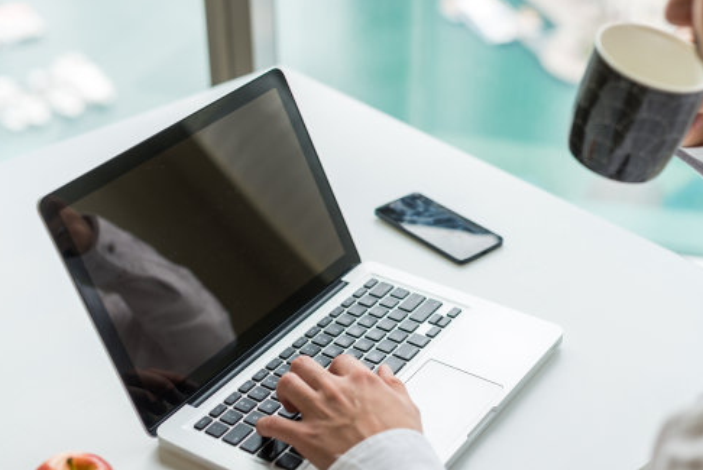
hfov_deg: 31.8
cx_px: 388
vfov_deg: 21.6
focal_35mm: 63
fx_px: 1231
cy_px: 257
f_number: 2.8
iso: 100
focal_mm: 50
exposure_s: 1/125
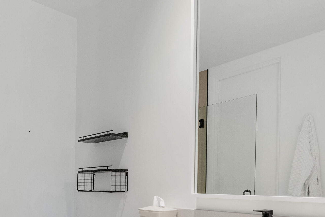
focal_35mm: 33
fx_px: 298
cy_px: 193
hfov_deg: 55.4
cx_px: 96
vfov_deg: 37.5
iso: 1000
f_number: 4
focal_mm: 14
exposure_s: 1/160
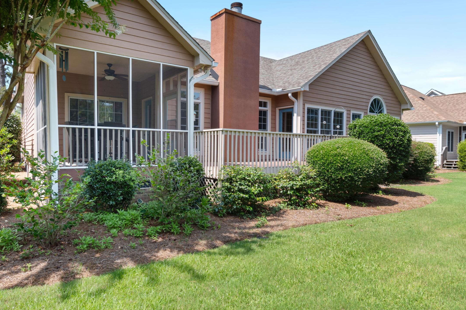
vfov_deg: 59.5
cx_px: 199
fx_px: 272
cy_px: 156
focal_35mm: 21
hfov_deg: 80.7
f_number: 4.5
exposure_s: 1/80
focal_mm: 10
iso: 100
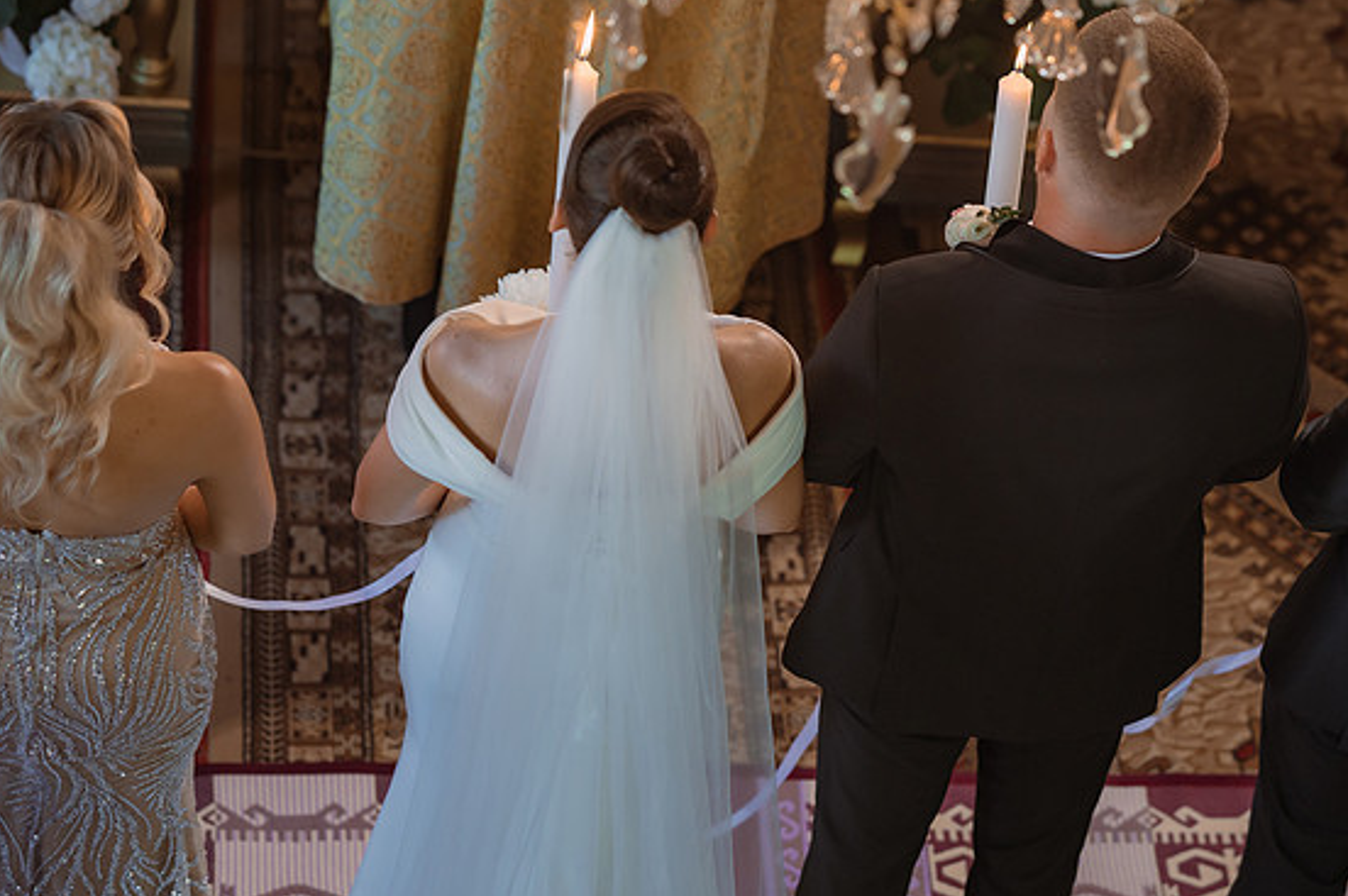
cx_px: 802
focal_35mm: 108
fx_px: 4040
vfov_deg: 12.7
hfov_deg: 18.9
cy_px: 383
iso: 1000
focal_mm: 85
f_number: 2.5
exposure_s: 1/200
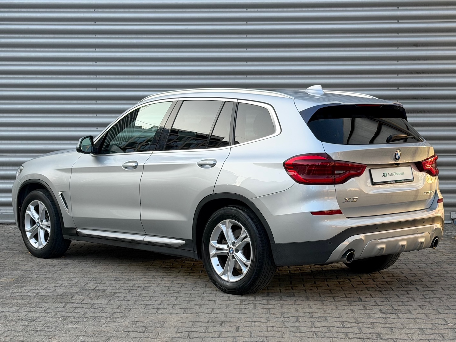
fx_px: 632
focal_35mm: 48
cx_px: 228
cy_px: 171
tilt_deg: -2.8
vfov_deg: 30.3
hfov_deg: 39.7
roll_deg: +0.3
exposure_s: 1/439
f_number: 1.78
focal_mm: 6.76
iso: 64
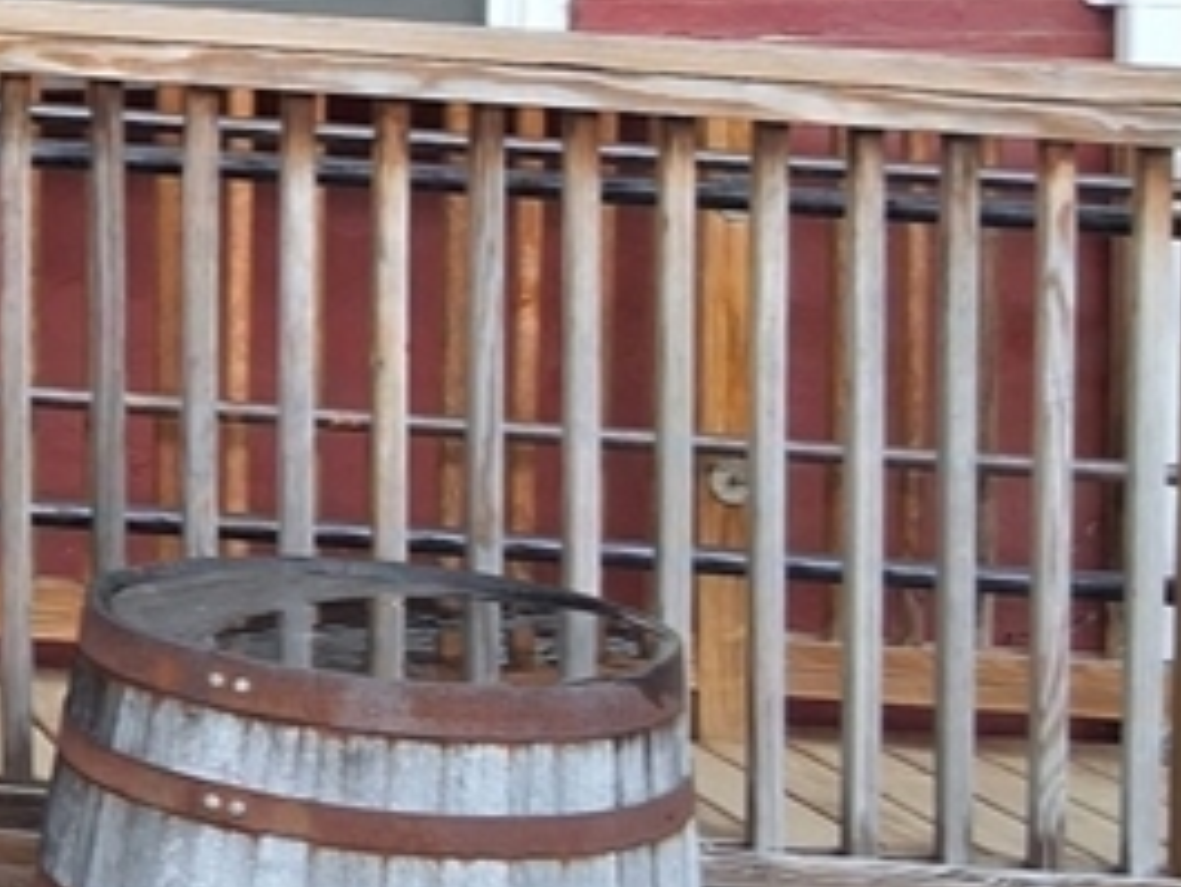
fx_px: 3686
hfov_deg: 15.8
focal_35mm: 108
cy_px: 232
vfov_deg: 13.7
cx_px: -860
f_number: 1.9
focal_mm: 2.91
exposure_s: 1/434
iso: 32
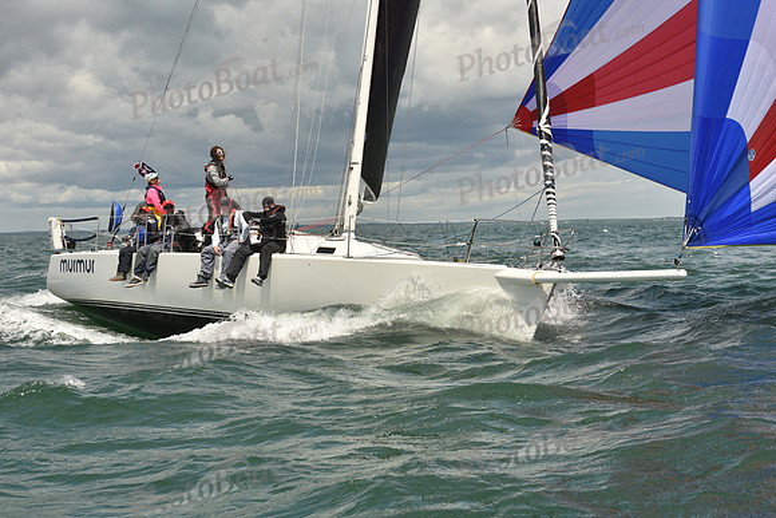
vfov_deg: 19.5
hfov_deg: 28.8
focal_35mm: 70
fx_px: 1509
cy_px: 259
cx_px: 388
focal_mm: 70
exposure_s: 1/800
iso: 320
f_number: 13
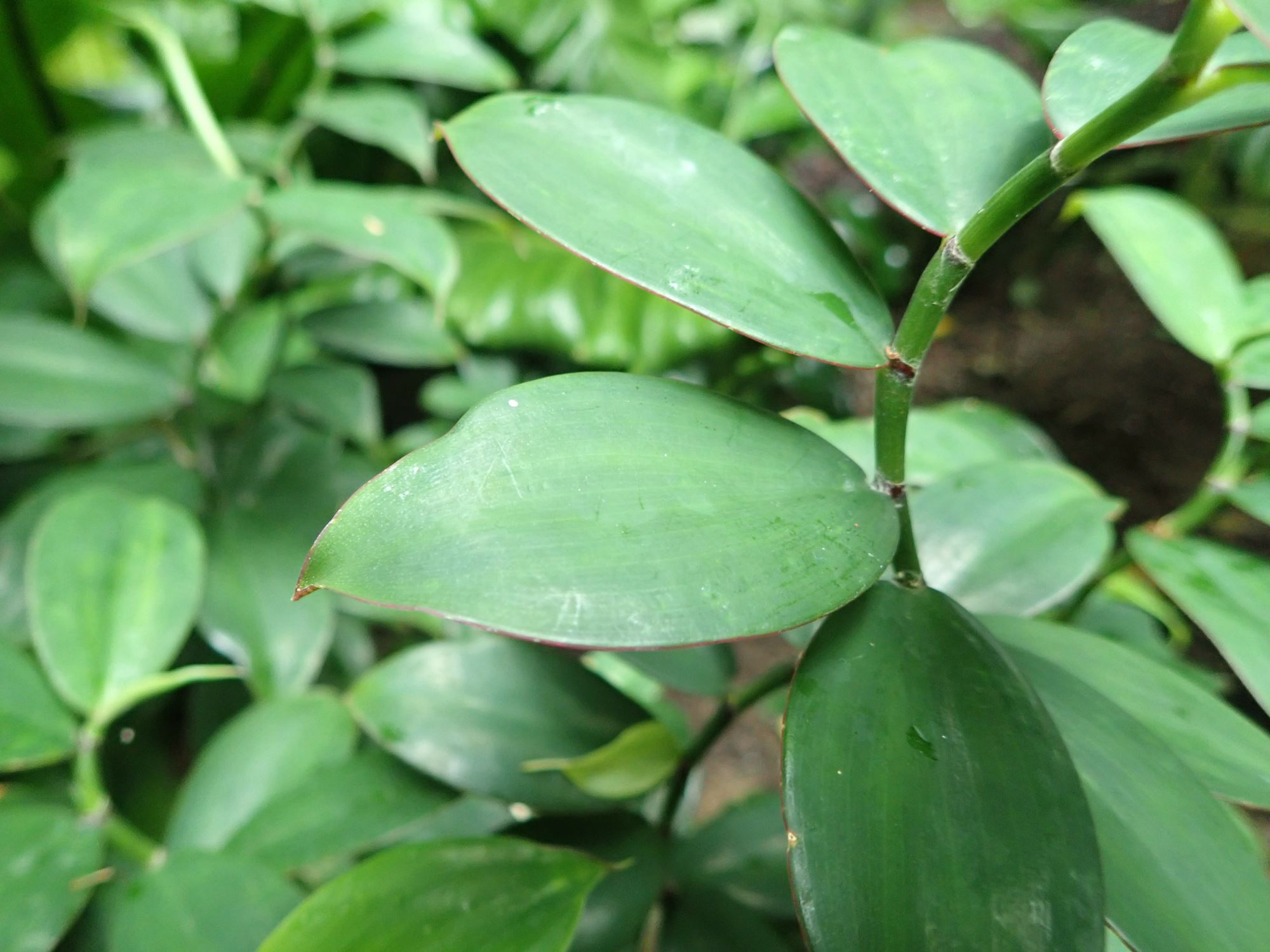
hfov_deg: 69.4
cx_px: 635
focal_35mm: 25
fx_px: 917
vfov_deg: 54.9
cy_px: 476
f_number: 2
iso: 400
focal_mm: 4.5
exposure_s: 1/40
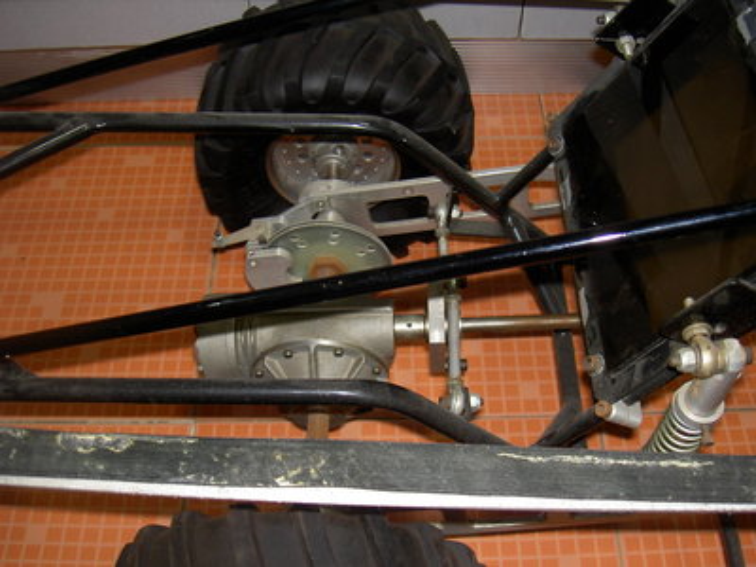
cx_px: 378
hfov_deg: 47.9
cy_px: 284
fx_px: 852
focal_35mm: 39
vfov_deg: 36.8
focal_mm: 8
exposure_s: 1/59.5
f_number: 2.8
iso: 100
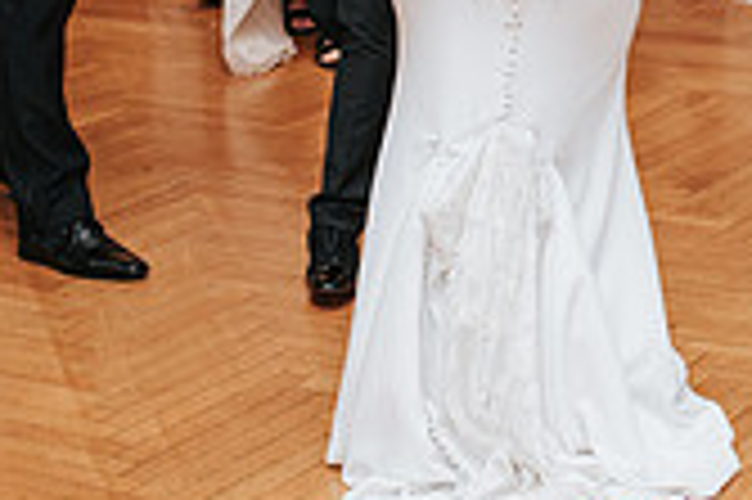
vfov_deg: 10.4
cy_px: -34
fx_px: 2713
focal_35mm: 130
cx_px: 482
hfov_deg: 15.8
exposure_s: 1/200
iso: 1000
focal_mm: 35
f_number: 3.2
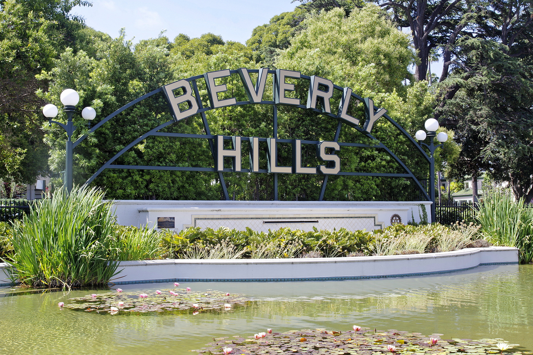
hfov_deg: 43.6
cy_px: 178
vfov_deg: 29.9
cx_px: 266
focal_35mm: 45
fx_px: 666
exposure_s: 1/60
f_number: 8
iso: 200
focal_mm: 30
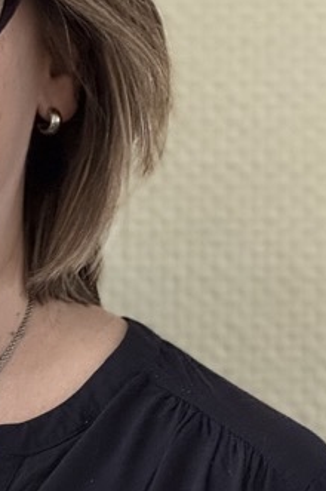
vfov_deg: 8.6
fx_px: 3253
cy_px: 38
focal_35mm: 239
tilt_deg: -1.9
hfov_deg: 5.7
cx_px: -138
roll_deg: -0.6
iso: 640
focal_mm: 9
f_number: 2.8
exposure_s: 1/40
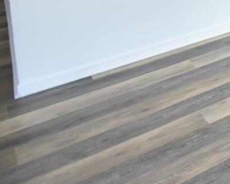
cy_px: -123
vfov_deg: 20.7
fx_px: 388
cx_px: 454
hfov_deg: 19.5
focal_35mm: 57
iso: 560
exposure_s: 1/60
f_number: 4
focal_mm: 10
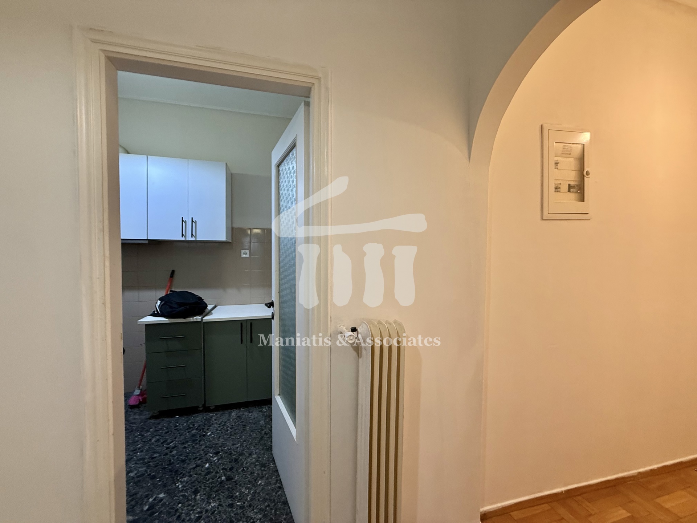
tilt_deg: -3.1
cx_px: 348
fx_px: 282
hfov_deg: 102.1
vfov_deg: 85.7
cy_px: 262
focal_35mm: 14
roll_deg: +1.1
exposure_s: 1/50
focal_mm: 2.22
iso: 200
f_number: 2.2
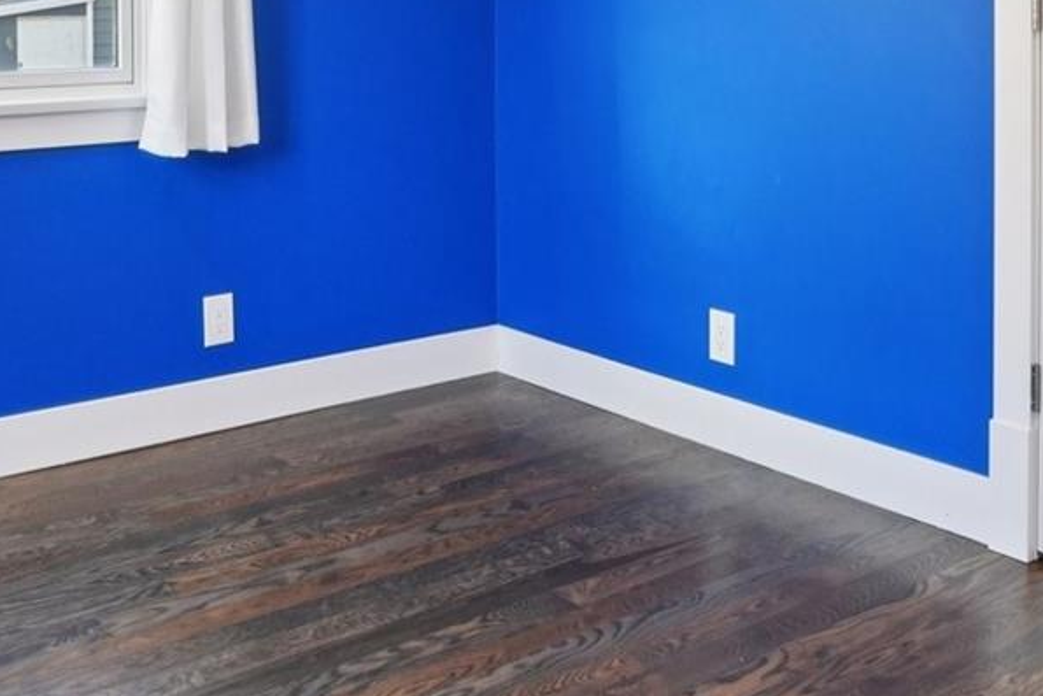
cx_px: 528
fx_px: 1285
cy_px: -11
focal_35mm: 44
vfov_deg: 28.3
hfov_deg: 44.2
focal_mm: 11
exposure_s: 1/30
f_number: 8
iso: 320
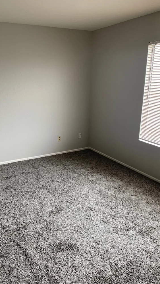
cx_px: 66
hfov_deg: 40.1
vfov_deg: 66.1
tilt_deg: -16.8
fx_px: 219
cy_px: 144
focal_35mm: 29
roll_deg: -0.2
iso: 50
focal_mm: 4.25
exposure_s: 1/121
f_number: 1.8
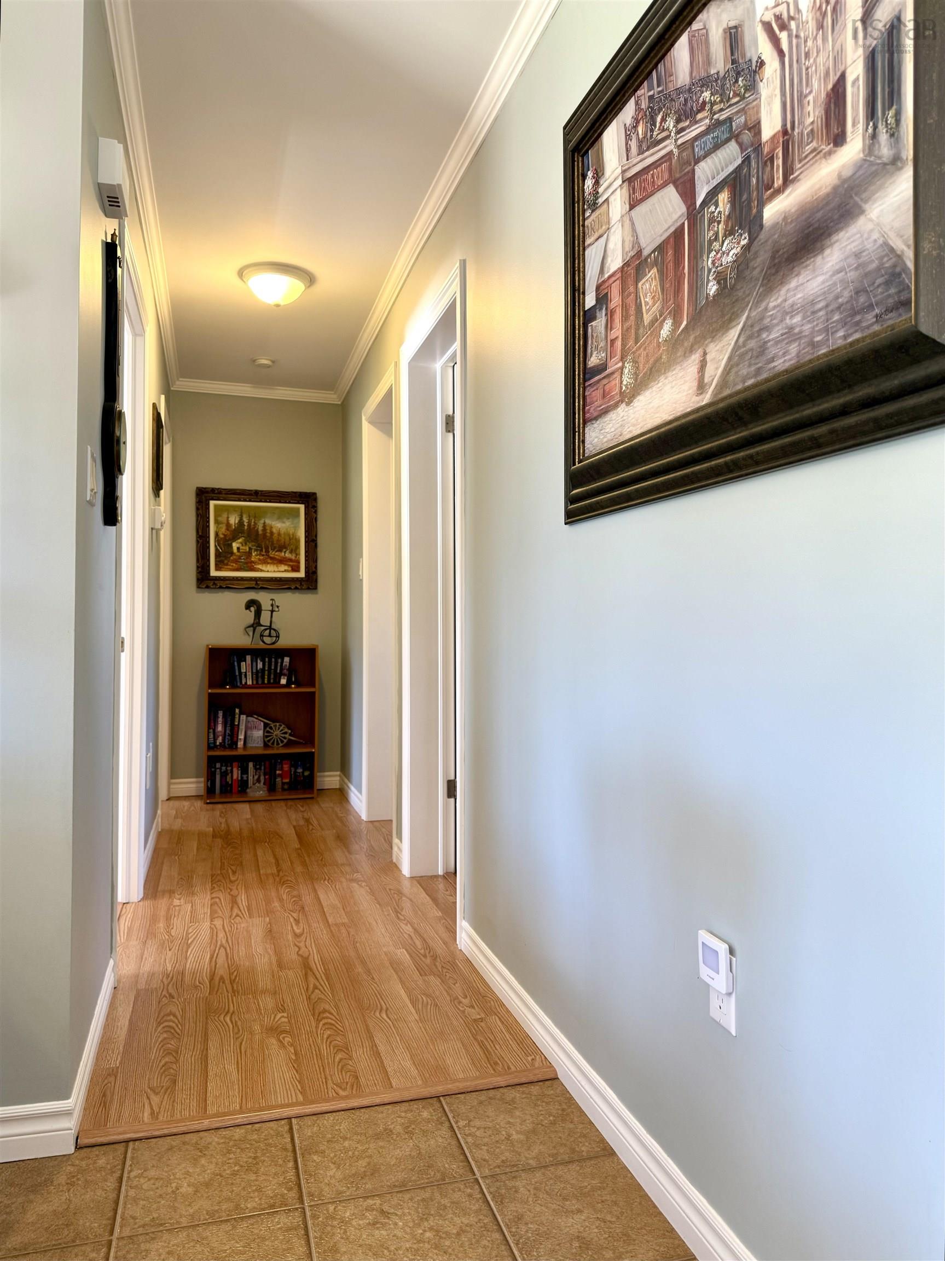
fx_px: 874
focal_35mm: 24
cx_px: 472
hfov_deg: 56.8
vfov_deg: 71.6
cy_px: 630
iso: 100
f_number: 1.78
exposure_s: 1/60
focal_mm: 6.76
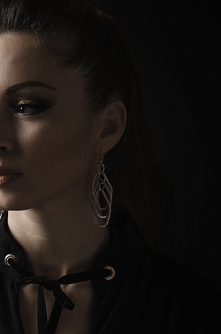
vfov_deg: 16.2
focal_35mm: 127
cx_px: 40
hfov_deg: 10.7
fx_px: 1175
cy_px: 193
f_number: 3.2
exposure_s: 1/80
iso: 100
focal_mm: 50
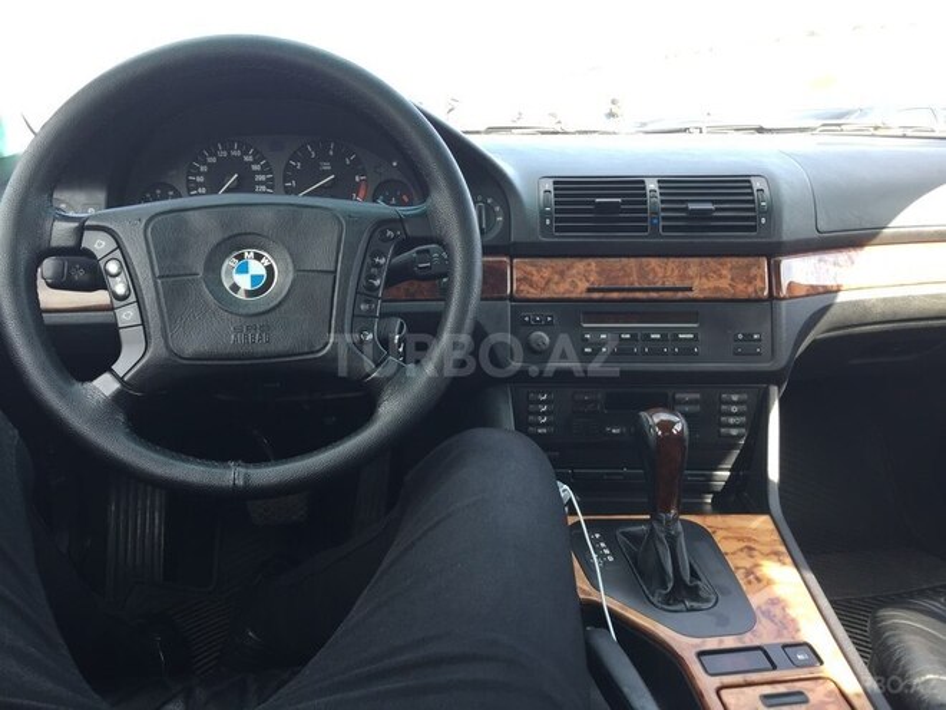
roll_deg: +0.9
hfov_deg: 61.7
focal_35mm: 29
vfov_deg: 48.2
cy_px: 355
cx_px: 473
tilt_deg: -12.3
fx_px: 793
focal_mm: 4.15
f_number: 2.2
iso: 40
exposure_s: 1/100
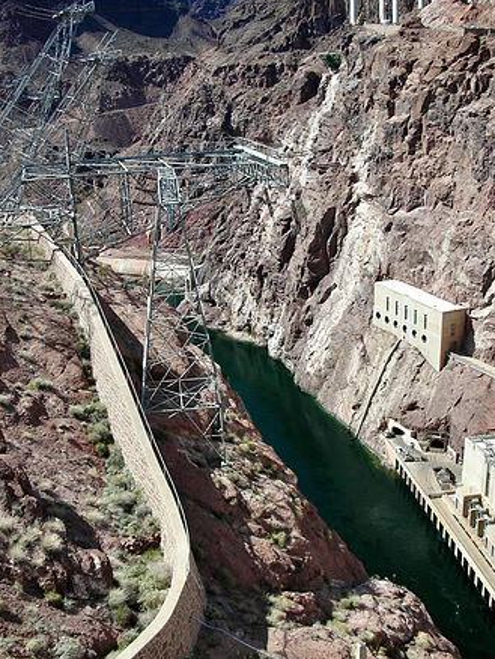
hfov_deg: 39.7
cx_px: 251
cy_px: 326
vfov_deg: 51.3
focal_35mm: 36
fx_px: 686
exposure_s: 1/78.3
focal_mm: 5.8
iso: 50
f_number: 8.5
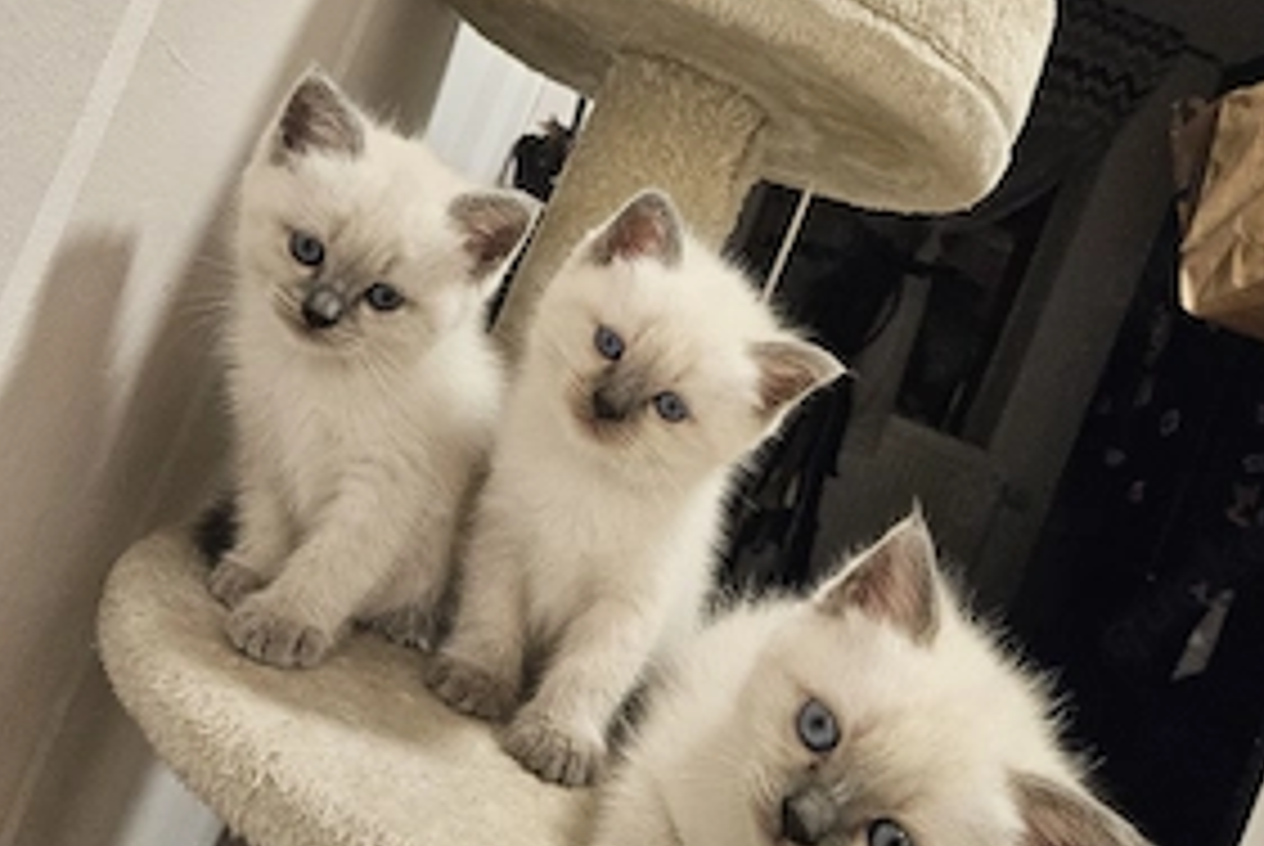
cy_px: 256
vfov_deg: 38.4
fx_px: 1195
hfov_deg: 55.7
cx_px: 639
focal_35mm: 34
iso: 500
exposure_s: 1/143
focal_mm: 5.4
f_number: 1.8
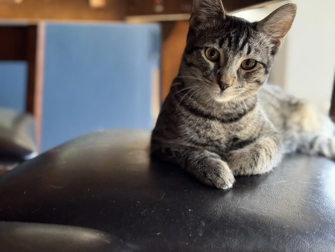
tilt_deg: -10.6
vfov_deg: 30.3
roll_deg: -0.8
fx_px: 465
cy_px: 126
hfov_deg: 39.7
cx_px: 168
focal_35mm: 48
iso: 500
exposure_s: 1/40
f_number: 1.78
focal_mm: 6.76
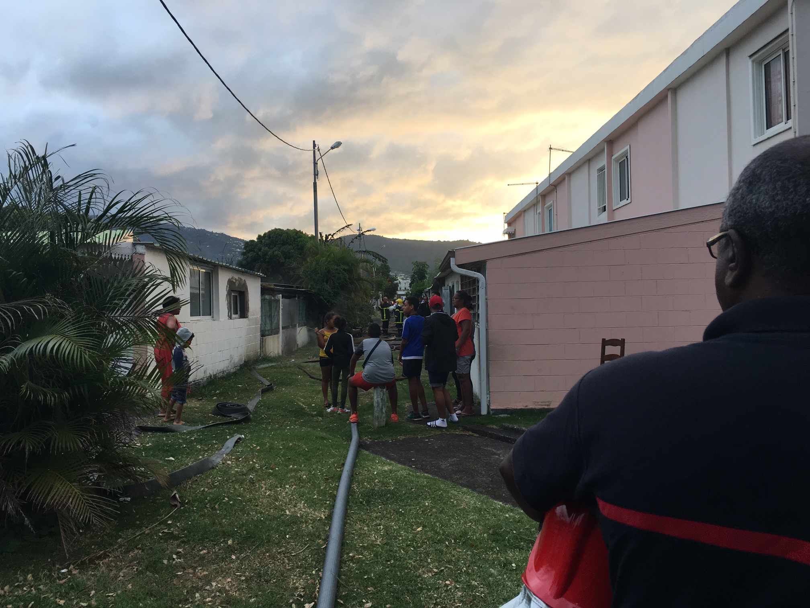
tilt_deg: +1.5
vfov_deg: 48.2
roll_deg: +0.4
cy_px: 304
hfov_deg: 61.7
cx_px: 405
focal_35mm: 29
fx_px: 679
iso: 40
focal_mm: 4.15
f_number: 2.2
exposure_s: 1/100
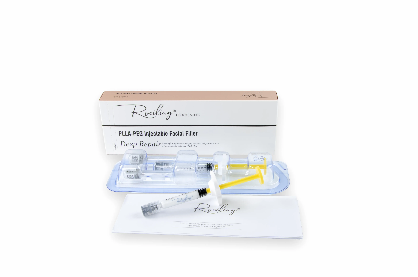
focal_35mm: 42
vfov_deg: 31.8
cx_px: 209
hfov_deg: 46.5
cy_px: 138
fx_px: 487
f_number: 14
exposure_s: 1/25
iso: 160
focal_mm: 28
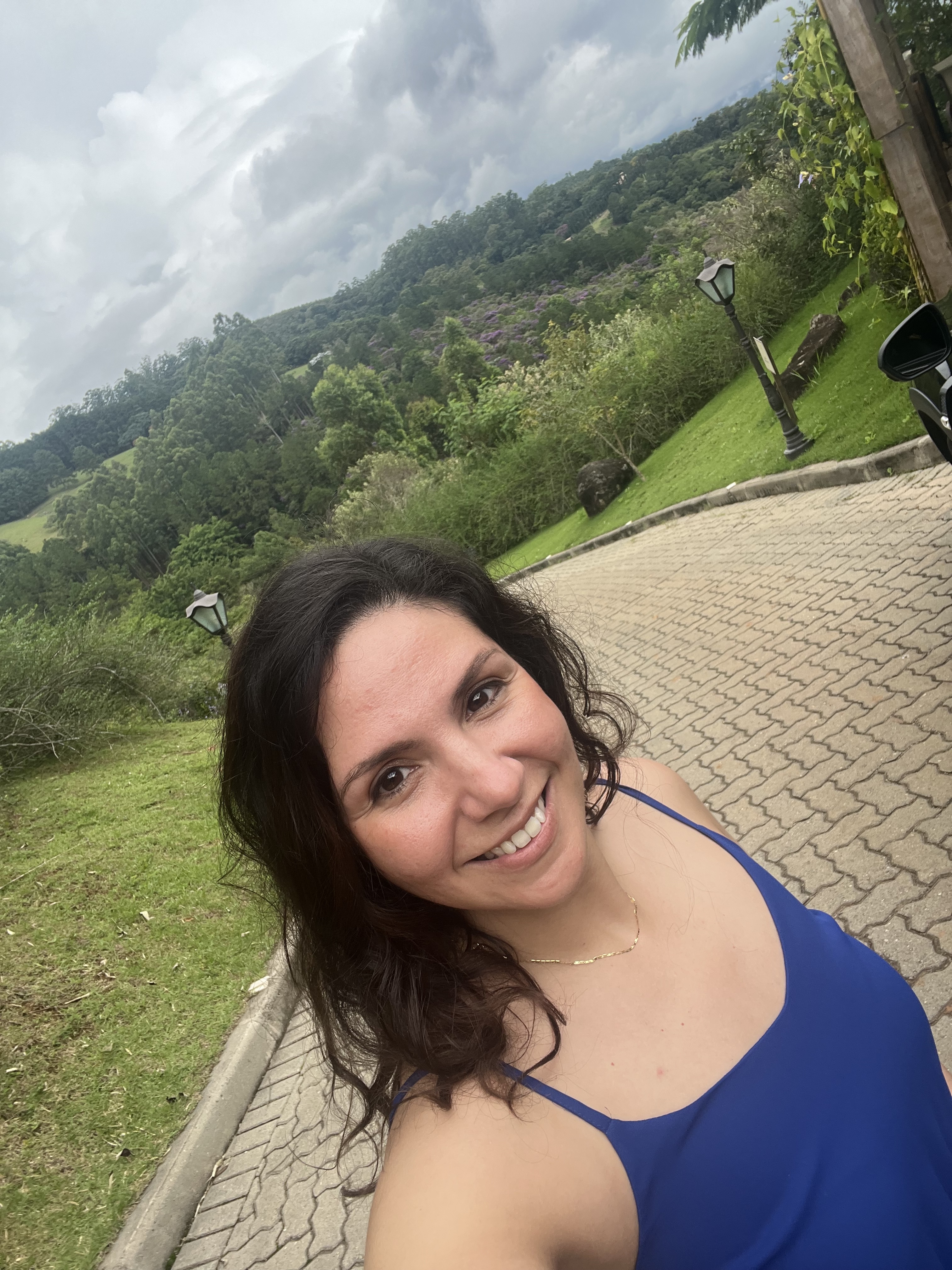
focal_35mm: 23
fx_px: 843
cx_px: 476
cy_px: 635
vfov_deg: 73.9
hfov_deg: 58.9
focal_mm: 2.71
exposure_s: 1/203
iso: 32
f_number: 2.2
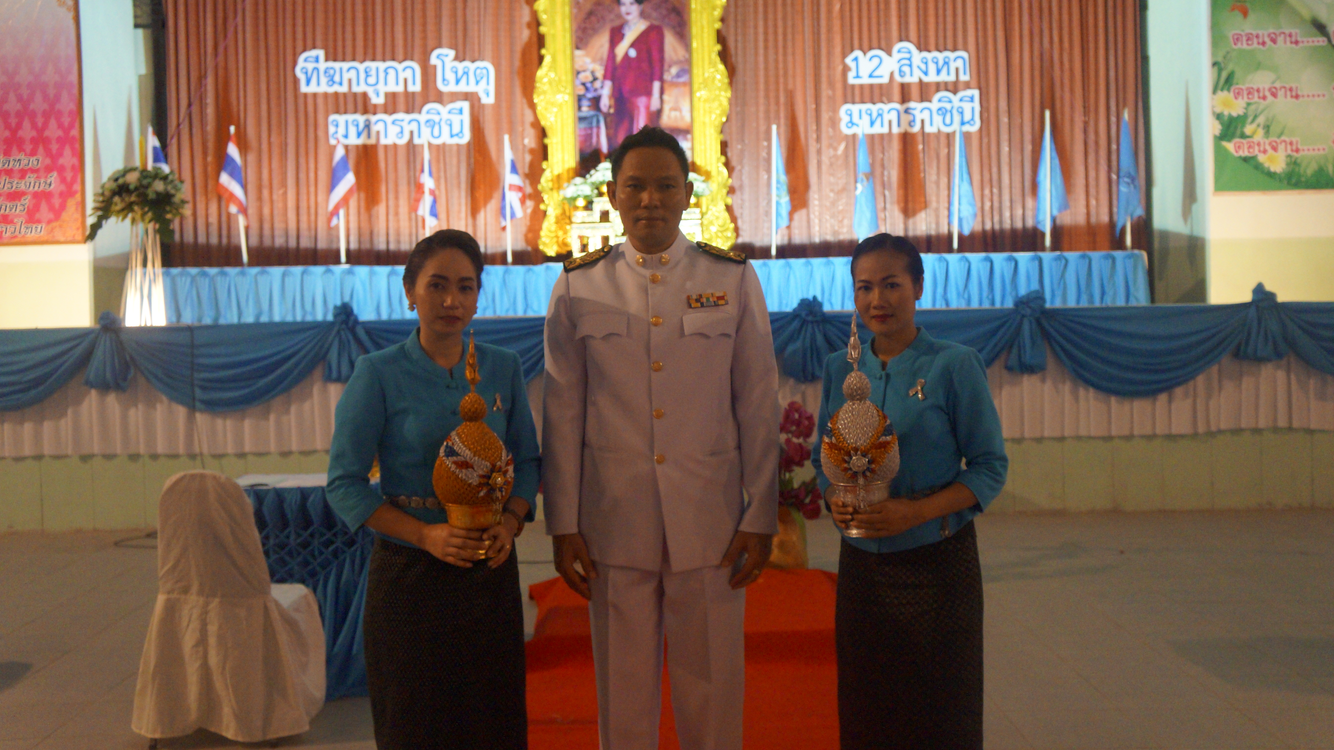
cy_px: 339
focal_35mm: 38
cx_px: 672
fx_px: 1344
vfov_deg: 31.2
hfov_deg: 52.8
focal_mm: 24
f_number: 4
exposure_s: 1/60
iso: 3200
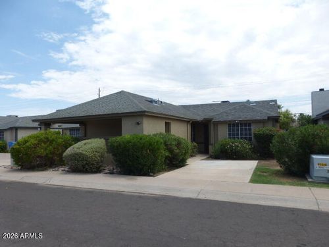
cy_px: 124
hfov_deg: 69.4
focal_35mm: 25
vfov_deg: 54.9
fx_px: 238
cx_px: 164
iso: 100
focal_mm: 4.3
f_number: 4
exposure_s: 1/800
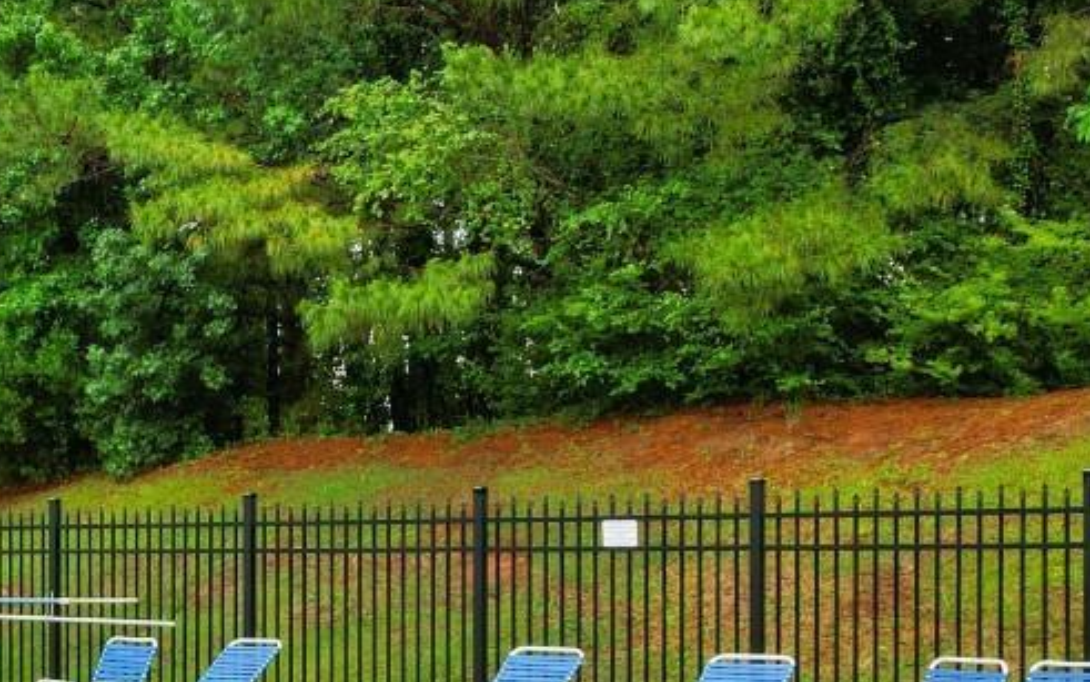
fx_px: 2198
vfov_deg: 17.5
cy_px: 513
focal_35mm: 74
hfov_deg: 26.7
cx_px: 58
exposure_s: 1/80
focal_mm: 8.38
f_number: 2.8
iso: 100
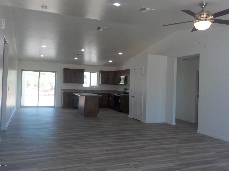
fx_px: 198
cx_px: 114
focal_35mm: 30
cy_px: 86
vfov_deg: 46.8
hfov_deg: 60.0
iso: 125
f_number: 3.3
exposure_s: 1/80
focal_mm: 4.1
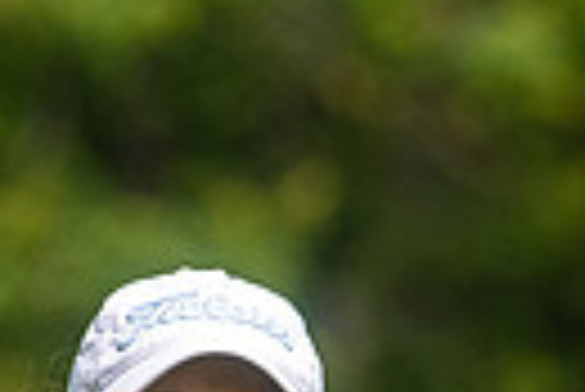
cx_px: 450
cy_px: 856
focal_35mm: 2001
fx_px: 32552
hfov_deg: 1.0
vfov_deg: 0.7
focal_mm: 300
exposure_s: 1/800
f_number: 5.6
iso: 200
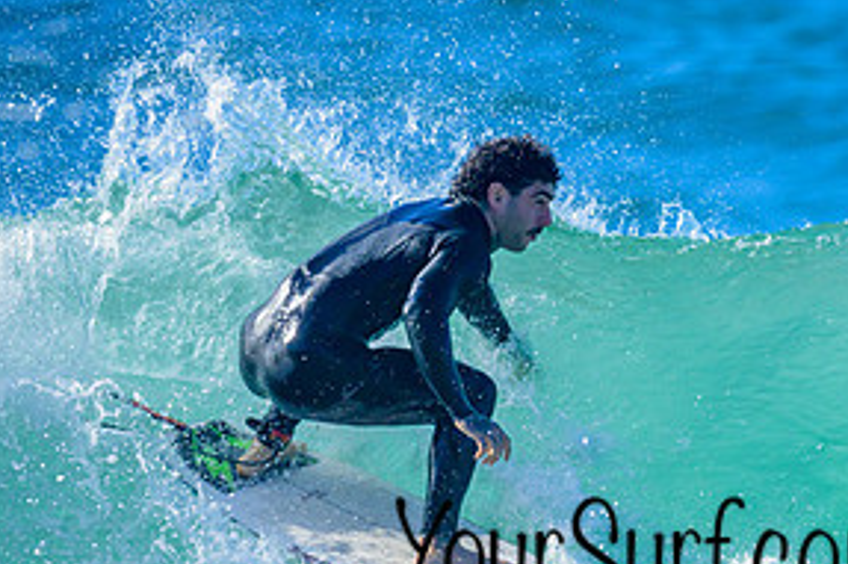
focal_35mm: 2055
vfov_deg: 0.7
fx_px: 48377
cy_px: 412
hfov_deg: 1.0
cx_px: 636
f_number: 6.3
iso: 400
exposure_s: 1/2000
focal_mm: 800
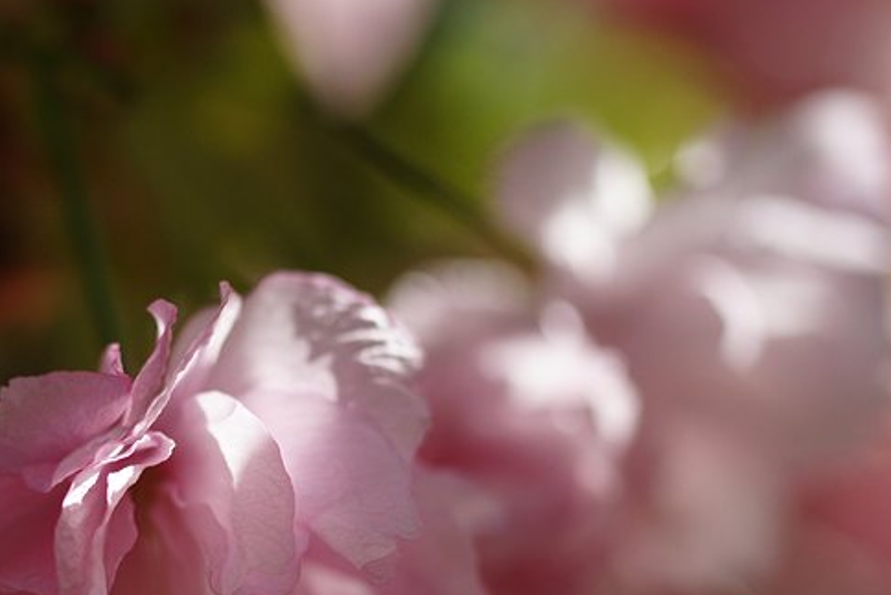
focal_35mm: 127
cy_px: 465
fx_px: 3144
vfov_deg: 10.8
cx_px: 219
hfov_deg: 16.0
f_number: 2.8
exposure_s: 1/400
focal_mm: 60
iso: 200
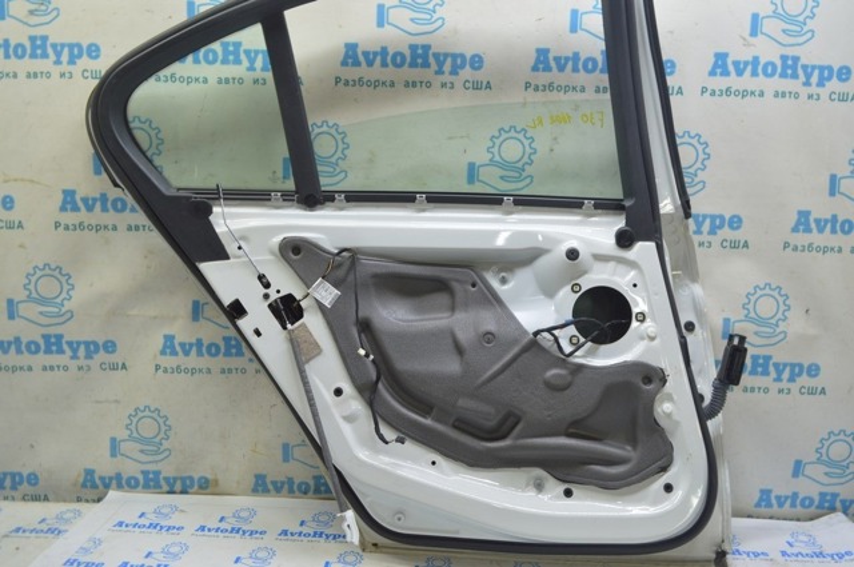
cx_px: 427
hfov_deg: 67.4
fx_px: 640
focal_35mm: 27
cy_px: 284
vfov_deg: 47.8
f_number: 5.6
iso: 400
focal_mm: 18
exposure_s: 1/20
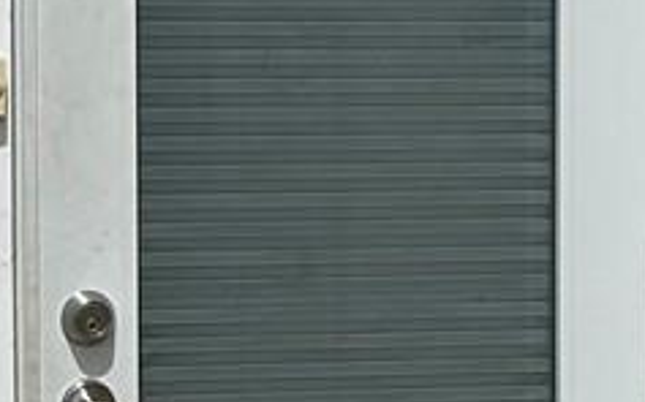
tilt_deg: -3.6
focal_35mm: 172
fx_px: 3023
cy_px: 266
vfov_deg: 7.6
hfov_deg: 12.1
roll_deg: +0.6
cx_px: 22
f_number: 1.78
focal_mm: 6.86
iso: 80
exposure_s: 1/15625
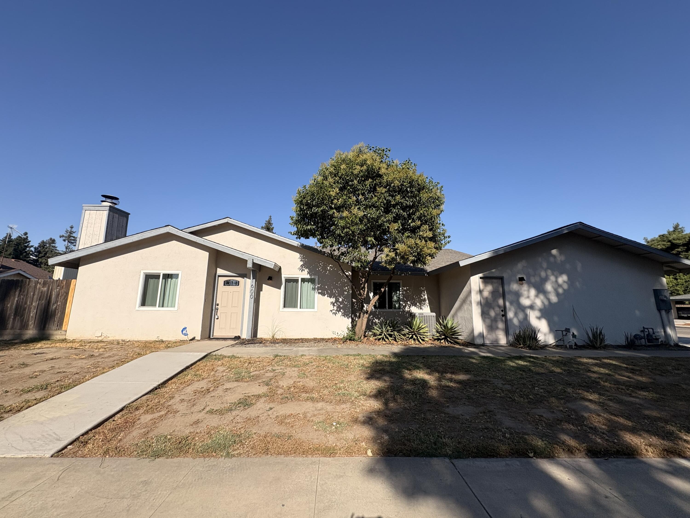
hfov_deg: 102.1
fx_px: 279
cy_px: 259
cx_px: 345
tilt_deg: +11.5
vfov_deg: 85.7
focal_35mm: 14
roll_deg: +0.0
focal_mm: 2.22
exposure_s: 1/2273
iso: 50
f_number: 2.2
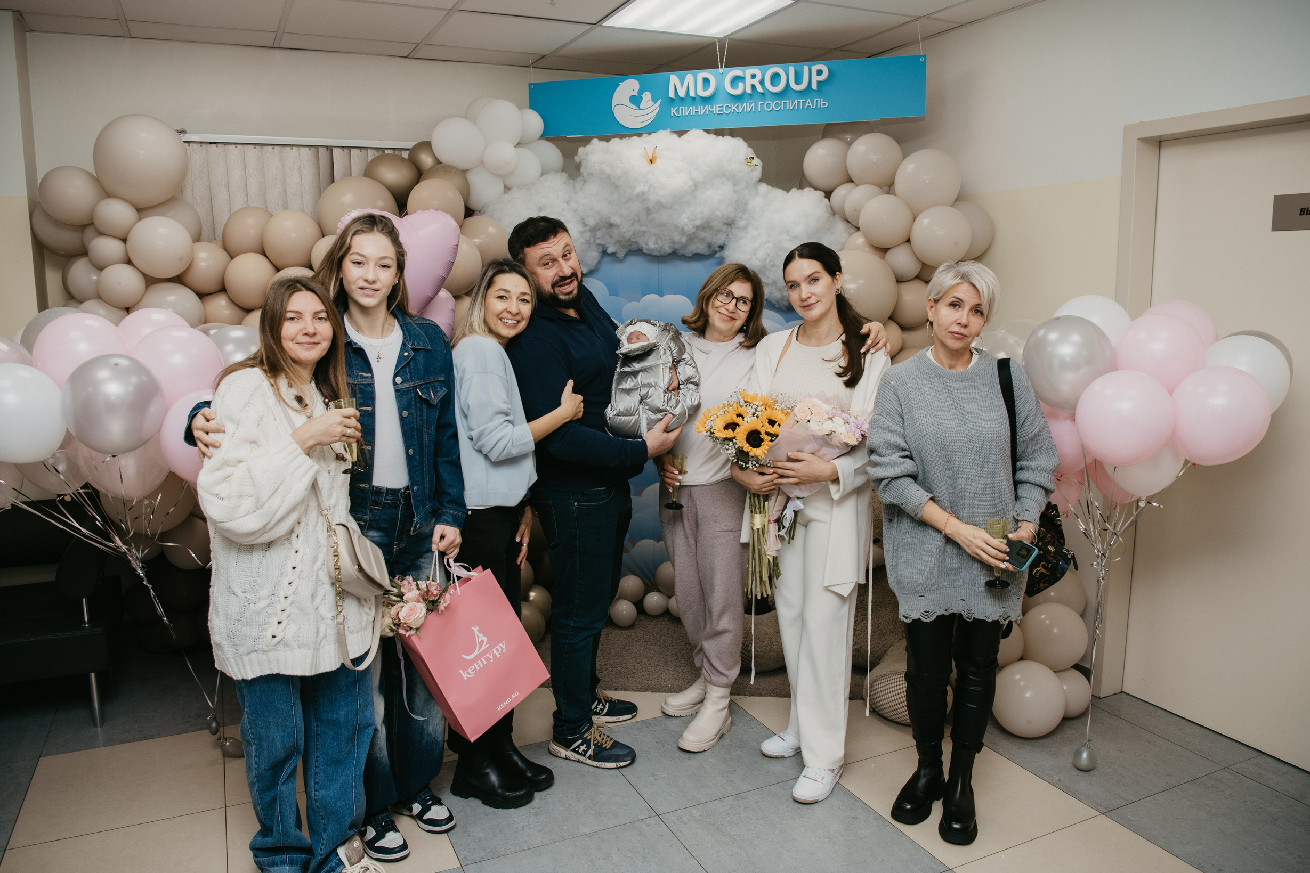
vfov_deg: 51.3
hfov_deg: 71.5
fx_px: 910
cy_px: 433
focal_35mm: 25
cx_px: 644
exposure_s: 1/160
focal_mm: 24
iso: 160
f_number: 4
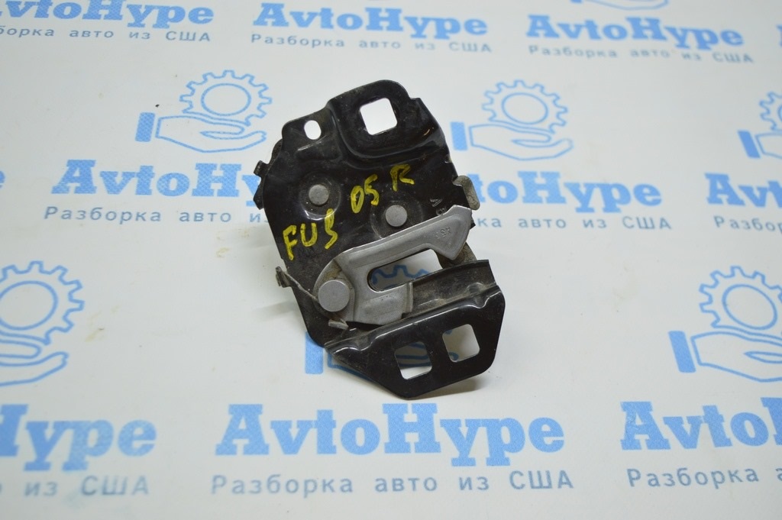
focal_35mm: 40
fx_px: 879
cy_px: 260
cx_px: 391
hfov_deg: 48.0
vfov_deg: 33.0
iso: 400
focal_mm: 27
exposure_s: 1/60
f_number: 4
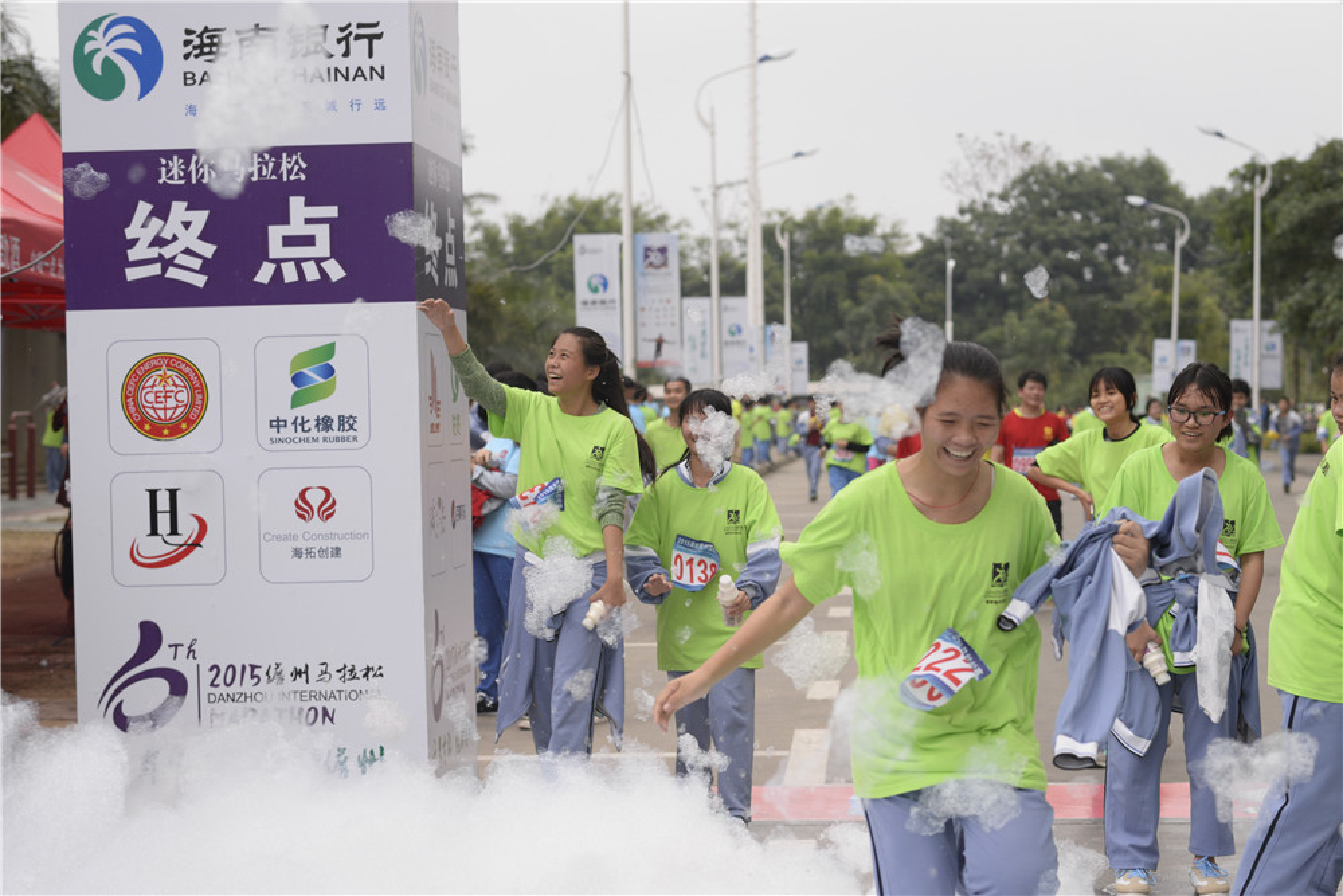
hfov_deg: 23.9
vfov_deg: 16.1
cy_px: 448
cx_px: 672
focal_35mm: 85
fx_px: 3171
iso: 1000
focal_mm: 85
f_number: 5
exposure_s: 1/800
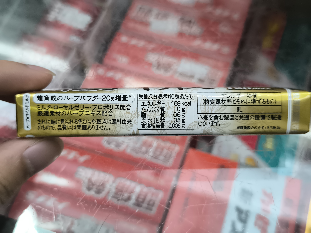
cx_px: 156
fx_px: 413
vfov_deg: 31.5
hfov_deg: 41.2
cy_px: 116
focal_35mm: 46
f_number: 1.65
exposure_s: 1/100
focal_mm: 6.14
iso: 100
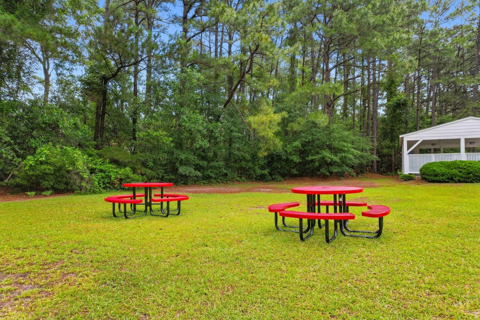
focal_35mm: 22
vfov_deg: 57.2
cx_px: 240
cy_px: 160
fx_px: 293
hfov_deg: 78.6
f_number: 2.8
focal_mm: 8.38
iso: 100
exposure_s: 1/90
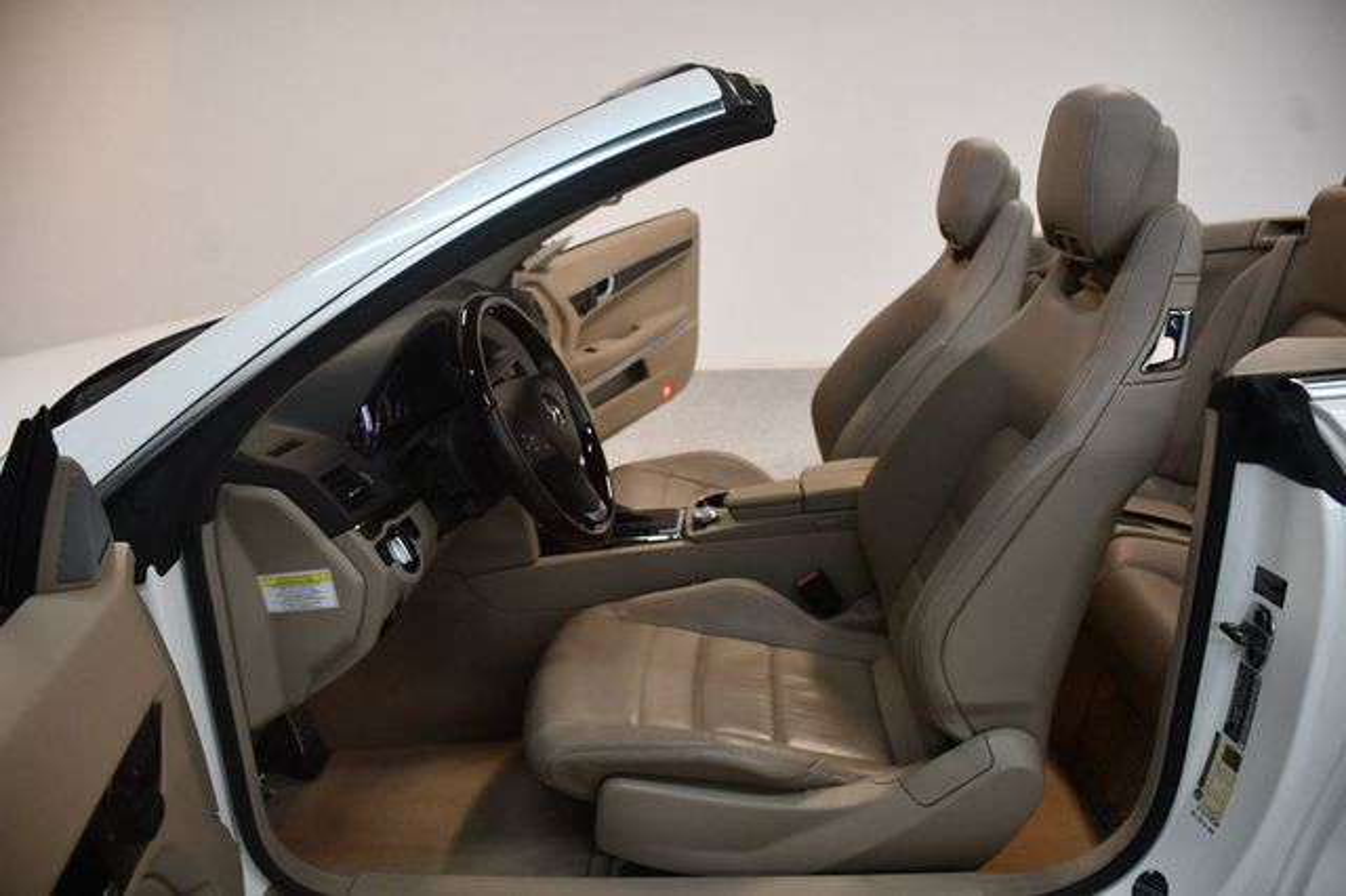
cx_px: 673
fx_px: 1009
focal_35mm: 27
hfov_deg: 67.4
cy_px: 448
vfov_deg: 47.9
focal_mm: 18
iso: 1100
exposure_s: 1/125
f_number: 3.5
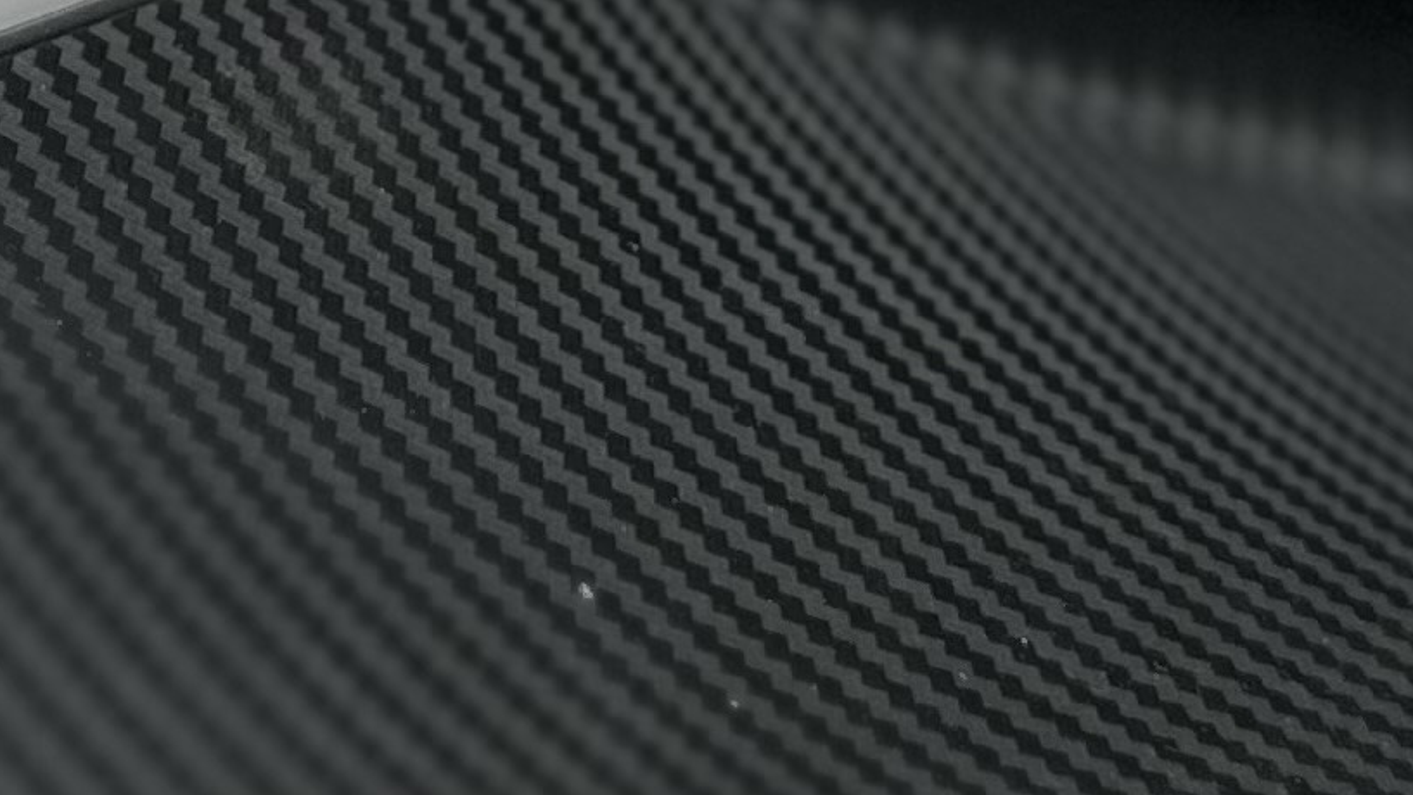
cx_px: 377
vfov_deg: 8.9
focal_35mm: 129
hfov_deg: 16.6
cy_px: -776
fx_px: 4834
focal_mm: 6.86
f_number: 1.78
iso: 80
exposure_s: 1/1495
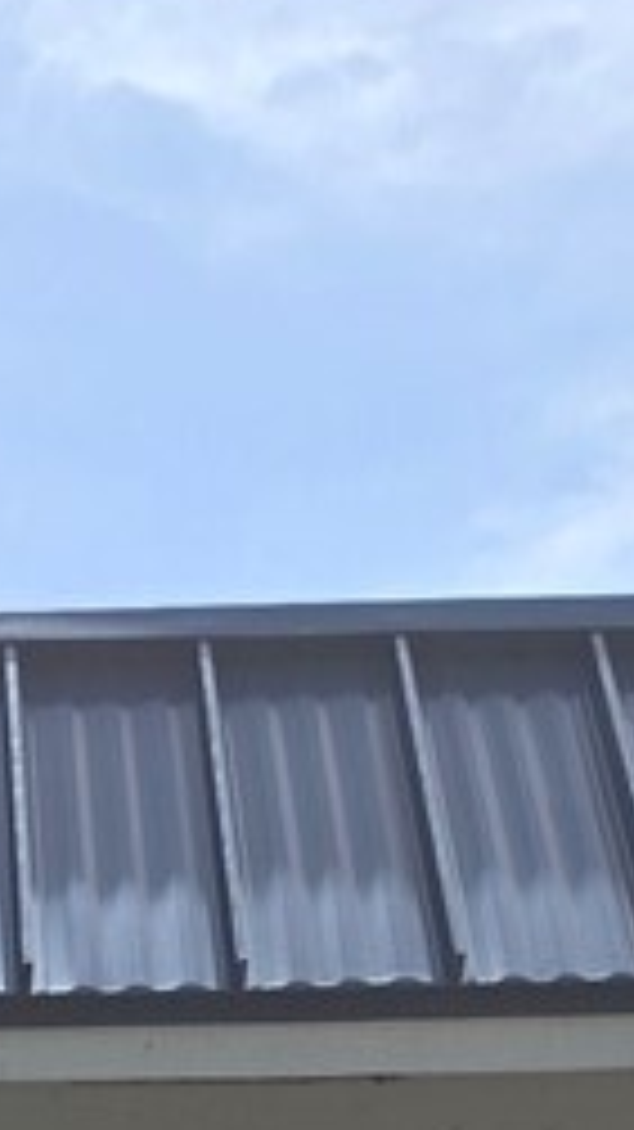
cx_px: -755
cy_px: 3534
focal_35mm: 160
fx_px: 4787
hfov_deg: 7.2
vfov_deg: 9.8
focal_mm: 5.4
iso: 25
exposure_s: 1/1677
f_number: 1.8
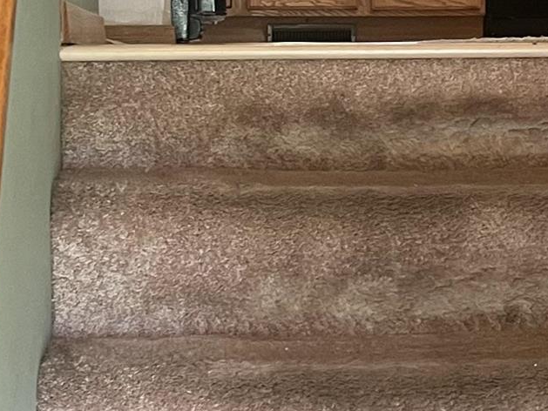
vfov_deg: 11.6
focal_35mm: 127
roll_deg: +0.8
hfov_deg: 15.4
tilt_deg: -1.2
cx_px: 477
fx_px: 2011
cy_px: 84
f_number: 1.5
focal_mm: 5.7
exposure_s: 1/60
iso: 200
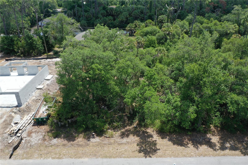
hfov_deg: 65.5
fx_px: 193
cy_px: 82
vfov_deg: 46.4
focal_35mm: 28
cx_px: 124
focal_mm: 10.26
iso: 100
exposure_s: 1/320
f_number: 5.6
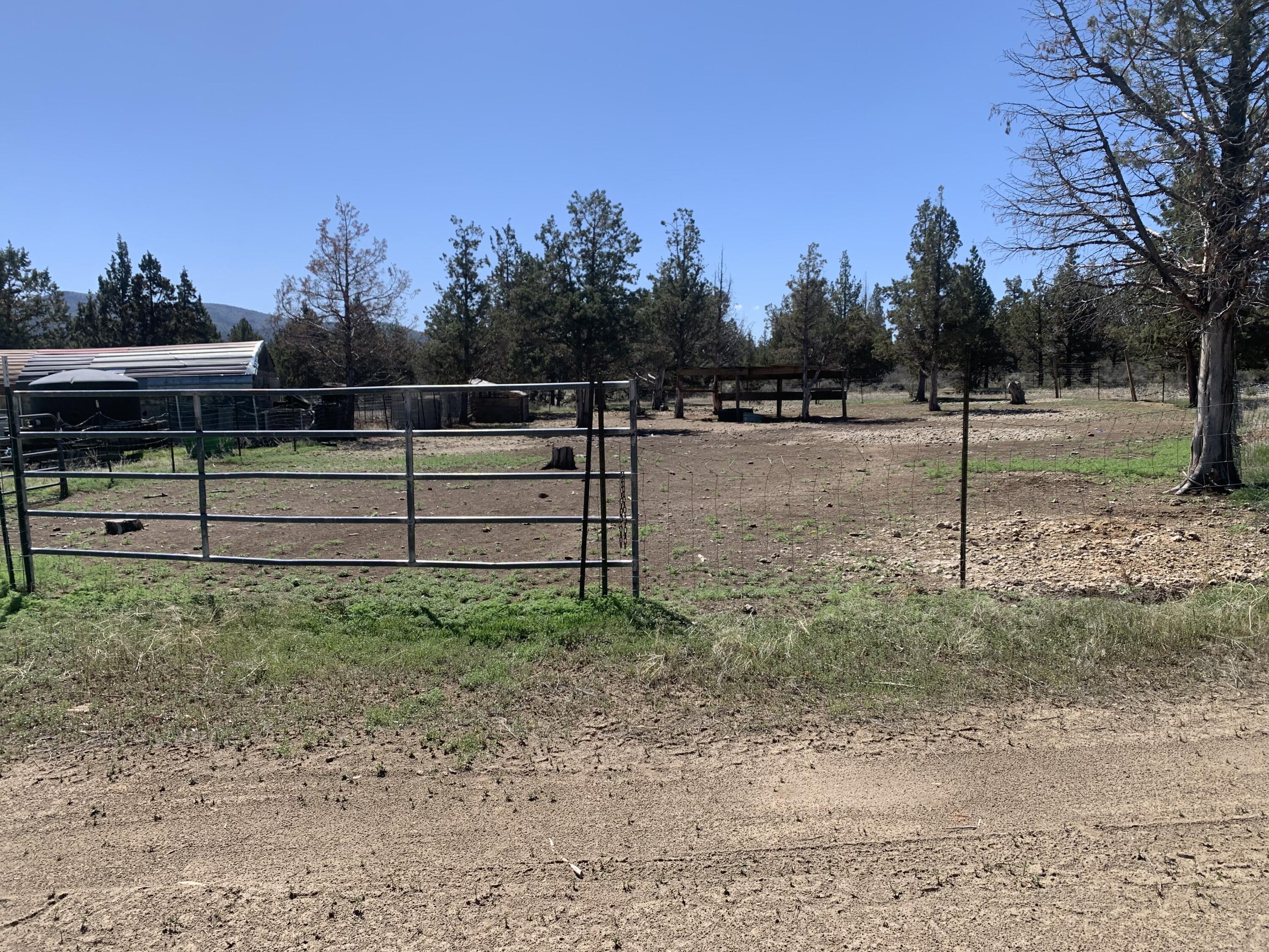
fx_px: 953
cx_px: 634
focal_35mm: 26
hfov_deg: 67.3
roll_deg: -1.4
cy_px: 476
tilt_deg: -3.8
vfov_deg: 53.1
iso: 25
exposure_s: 1/1916
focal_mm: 4.25
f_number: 1.8
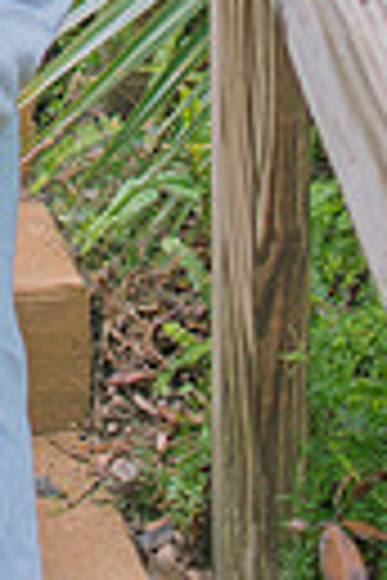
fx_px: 2918
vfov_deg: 10.8
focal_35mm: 181
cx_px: -225
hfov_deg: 7.4
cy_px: -387
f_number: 2.2
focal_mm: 35
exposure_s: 1/250
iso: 100
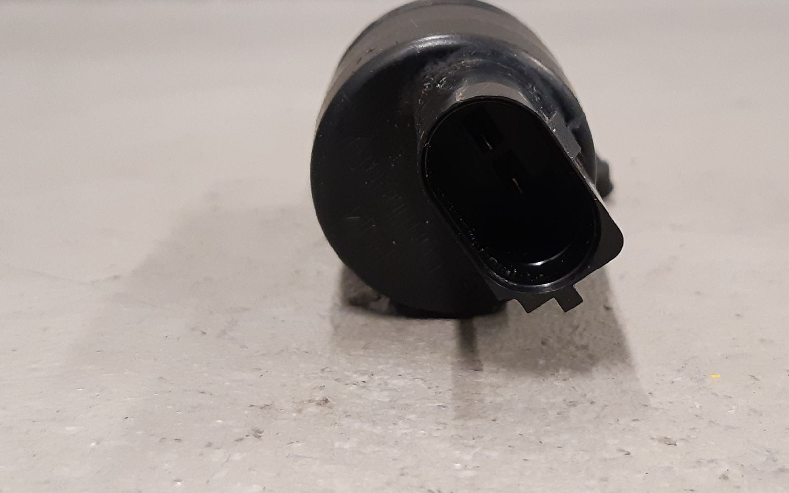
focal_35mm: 35
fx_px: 753
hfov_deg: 55.1
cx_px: 451
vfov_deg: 35.9
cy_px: 162
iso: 200
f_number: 1.7
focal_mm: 3.93
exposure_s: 1/50
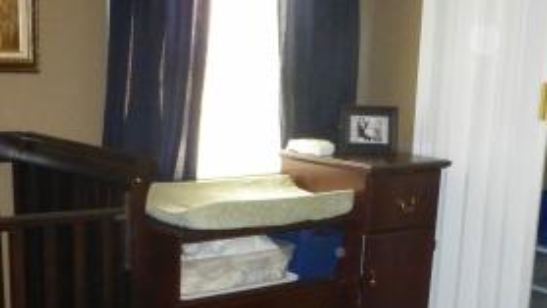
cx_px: 314
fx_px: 870
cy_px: 298
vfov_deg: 19.5
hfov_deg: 34.8
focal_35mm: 60
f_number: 3.3
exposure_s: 1/60
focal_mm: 4.3
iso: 800
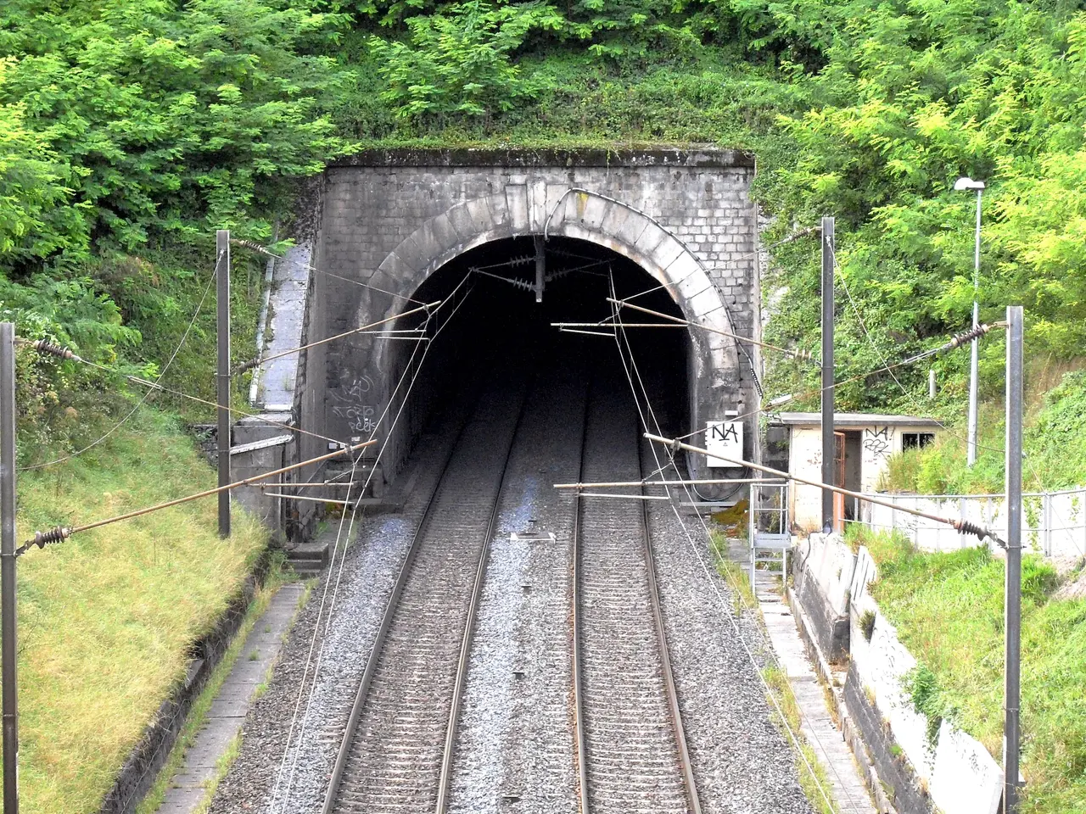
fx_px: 3482
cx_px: 543
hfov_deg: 17.7
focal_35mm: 111
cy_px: 407
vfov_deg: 13.3
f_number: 5.2
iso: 240
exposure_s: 1/90
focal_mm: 18.1
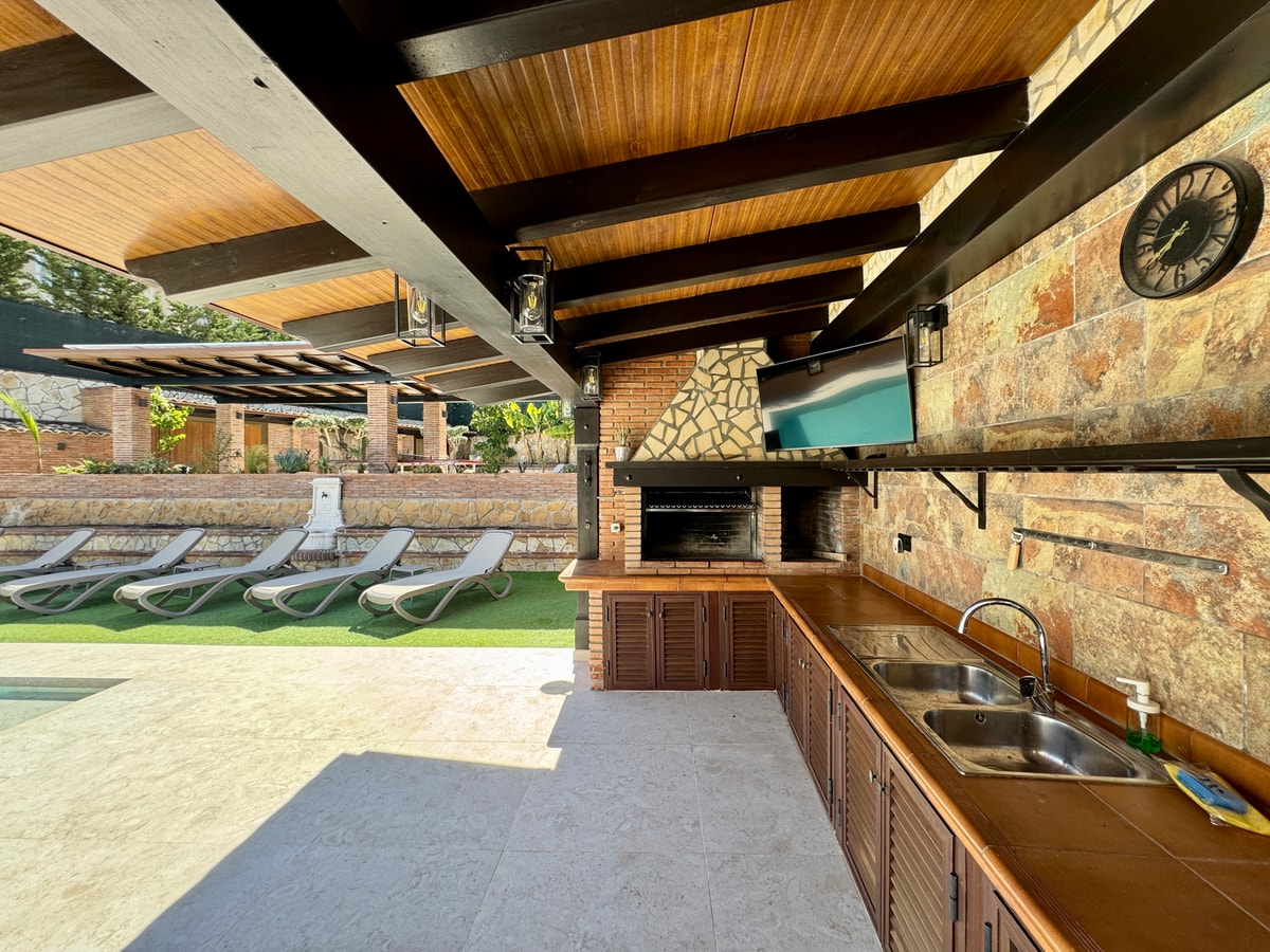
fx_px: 514
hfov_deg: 102.1
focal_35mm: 14
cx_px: 635
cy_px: 476
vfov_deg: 85.7
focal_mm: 2.22
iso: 40
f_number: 2.2
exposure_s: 1/182
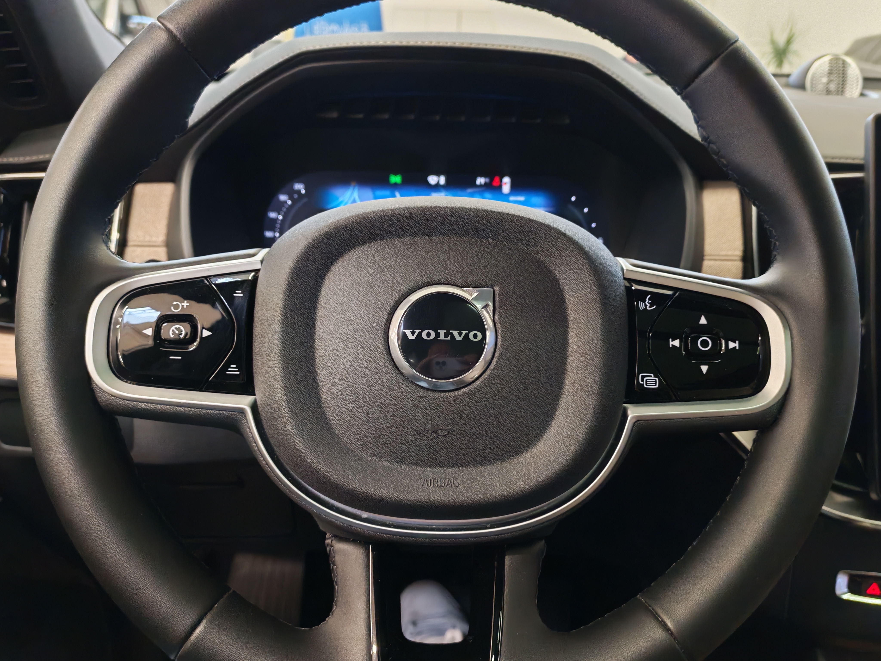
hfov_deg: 58.4
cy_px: 330
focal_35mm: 31
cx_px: 440
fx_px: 789
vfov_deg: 45.4
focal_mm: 6.12
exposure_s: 1/50
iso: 2000
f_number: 1.9
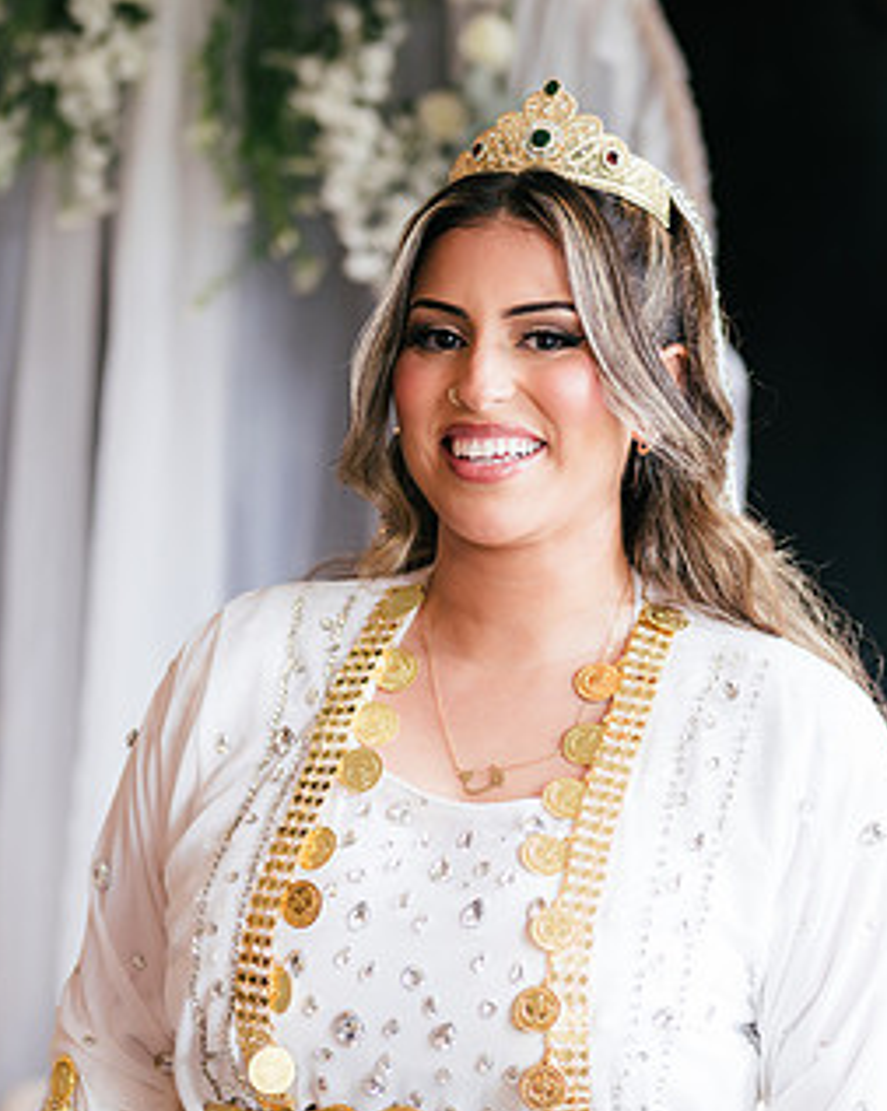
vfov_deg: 14.9
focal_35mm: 129
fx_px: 4239
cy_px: 619
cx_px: 575
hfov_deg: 11.9
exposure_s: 1/160
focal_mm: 50
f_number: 1.4
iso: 160
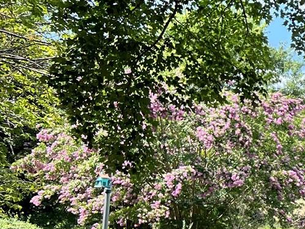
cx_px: 608
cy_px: 233
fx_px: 942
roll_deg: -0.5
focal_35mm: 107
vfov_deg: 13.6
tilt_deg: -0.8
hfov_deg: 15.0
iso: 50
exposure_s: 1/1751
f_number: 1.5
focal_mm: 5.7
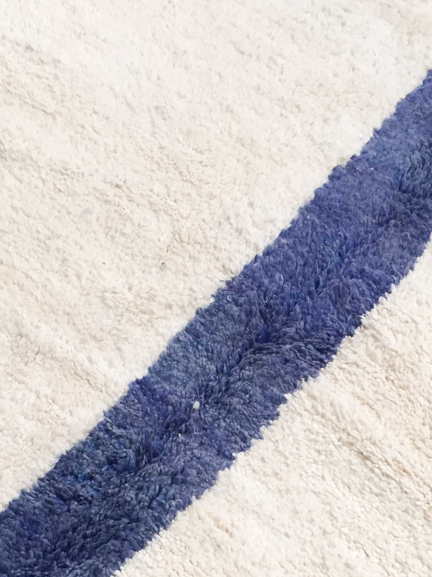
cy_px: 547
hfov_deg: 25.6
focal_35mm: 57
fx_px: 949
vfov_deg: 31.7
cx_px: 222
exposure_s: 1/35
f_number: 2.2
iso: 32
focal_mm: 4.15
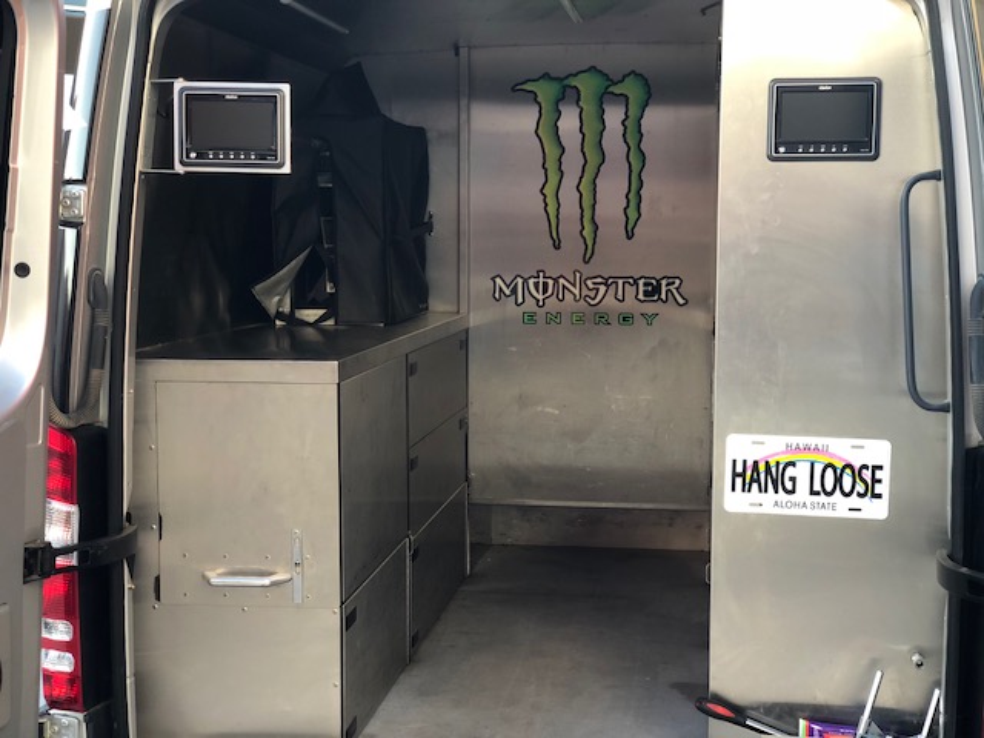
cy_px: 369
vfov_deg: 28.0
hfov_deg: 36.8
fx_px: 1478
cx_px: 492
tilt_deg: -5.5
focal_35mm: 52
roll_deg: +1.5
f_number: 2.4
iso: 40
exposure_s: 1/60
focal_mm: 6
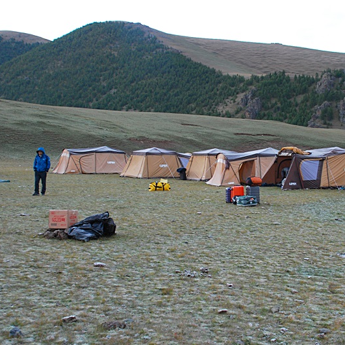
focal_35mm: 50
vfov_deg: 34.0
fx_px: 564
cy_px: 173
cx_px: 241
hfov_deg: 33.6
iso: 400
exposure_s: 1/40
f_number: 5.6
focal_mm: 26
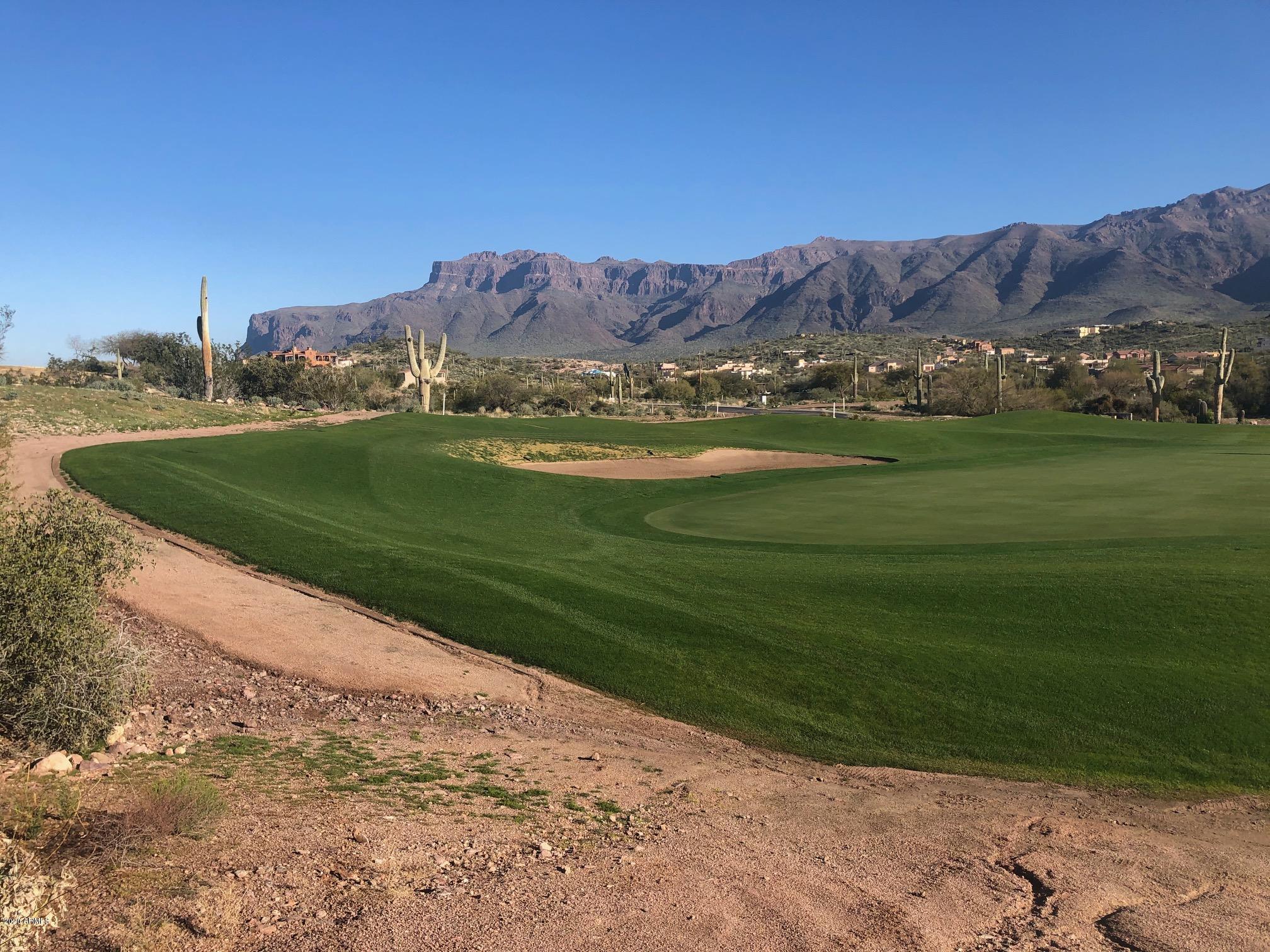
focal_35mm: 28
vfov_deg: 49.7
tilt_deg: -5.8
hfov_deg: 63.4
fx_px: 1027
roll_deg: +2.5
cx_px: 635
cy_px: 476
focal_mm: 3.99
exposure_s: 1/1548
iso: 20
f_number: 1.8
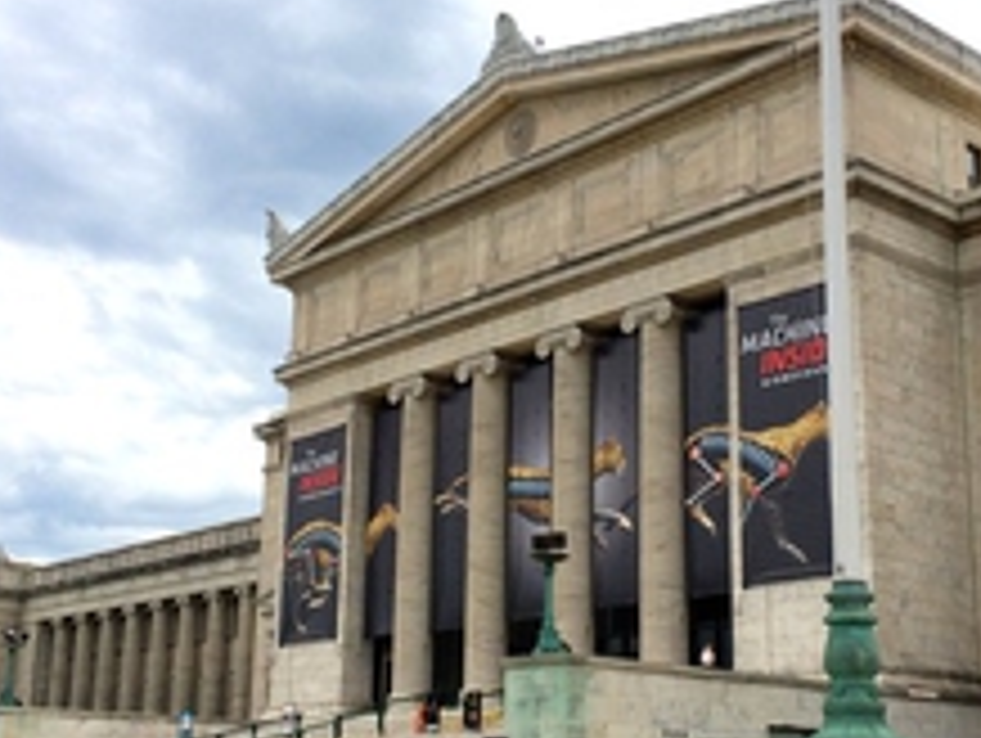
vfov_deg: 26.6
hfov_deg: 34.9
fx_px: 1560
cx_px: 526
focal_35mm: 55
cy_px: 423
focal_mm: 4.12
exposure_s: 1/2053
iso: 40
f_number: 2.2
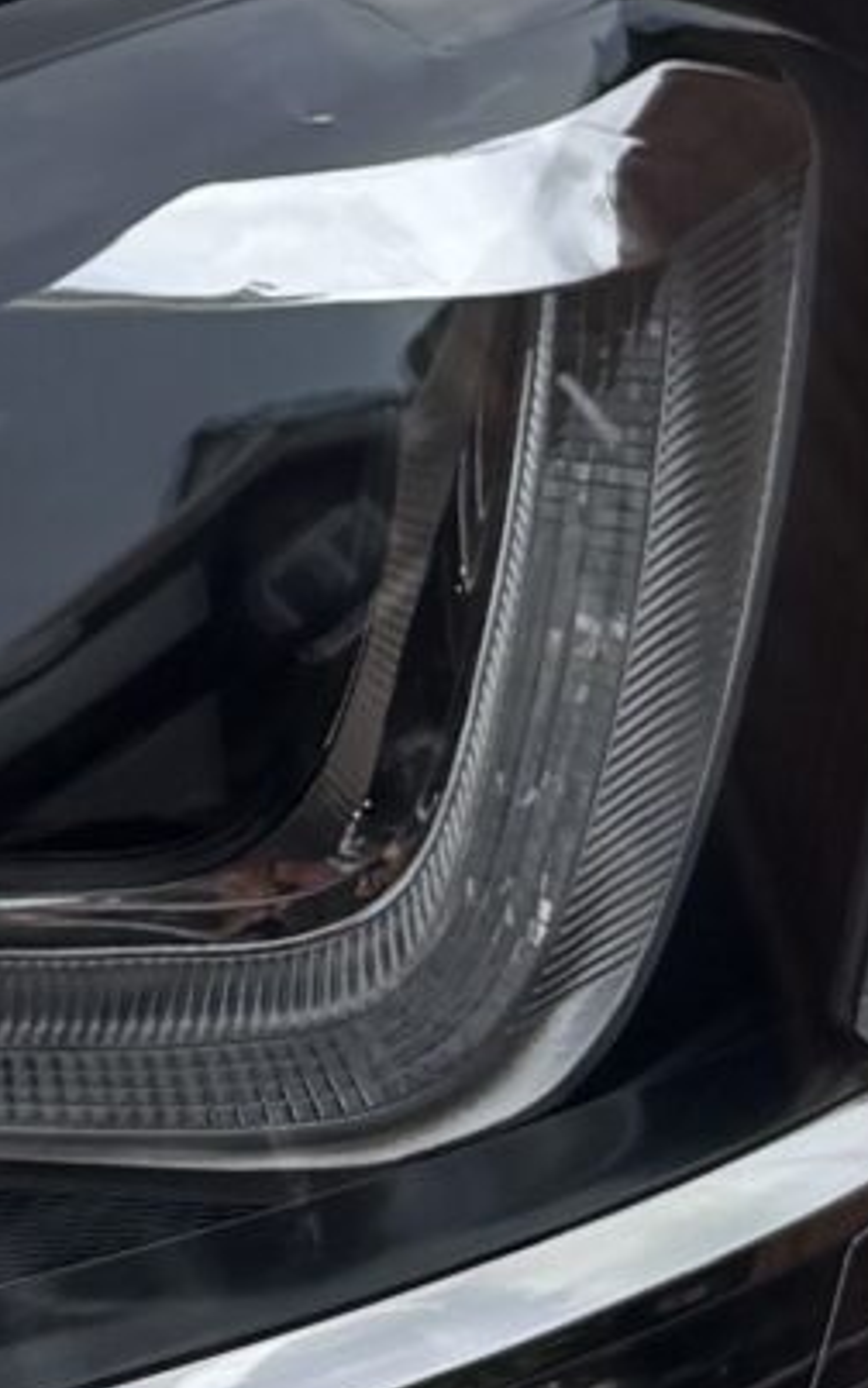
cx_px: -1395
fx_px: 6621
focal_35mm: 175
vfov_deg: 12.0
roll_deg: -0.7
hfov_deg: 7.0
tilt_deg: -12.8
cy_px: 441
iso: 50
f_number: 1.6
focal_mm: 5.96
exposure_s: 1/3788
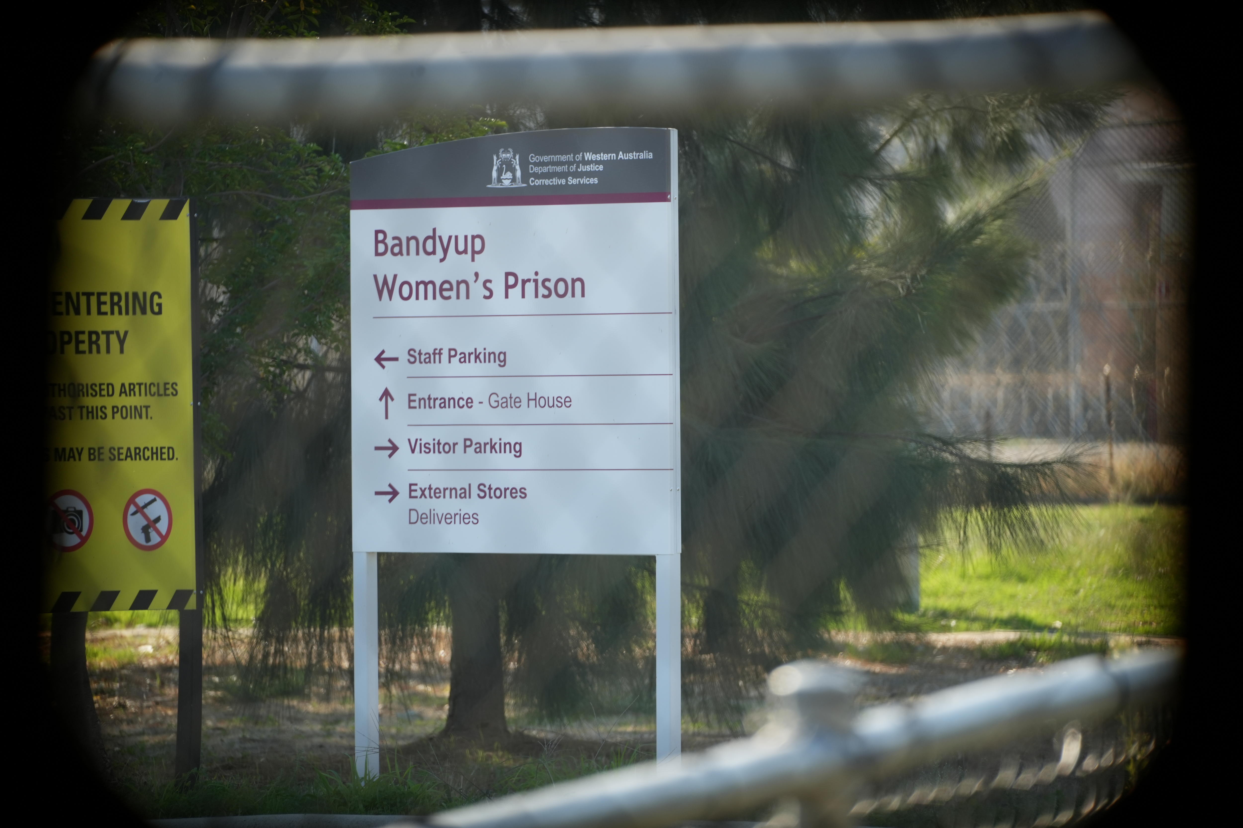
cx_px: 622
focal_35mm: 273
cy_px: 414
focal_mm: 273
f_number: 6.3
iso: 320
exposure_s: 1/320
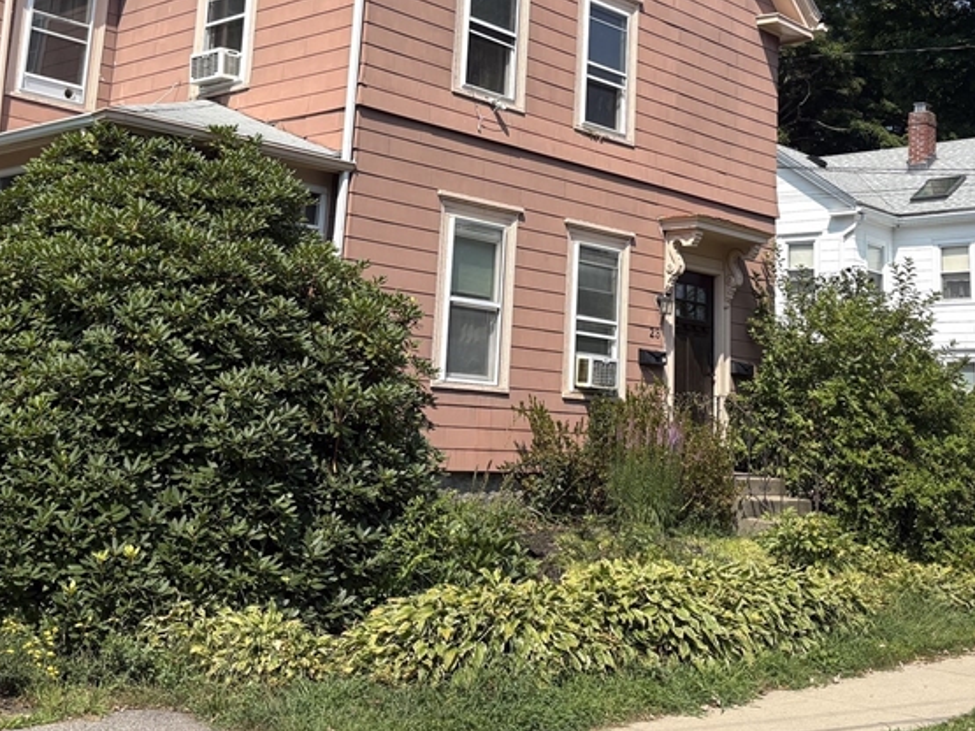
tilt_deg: +11.6
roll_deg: -1.9
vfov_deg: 29.6
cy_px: 155
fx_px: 1352
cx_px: 548
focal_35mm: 48
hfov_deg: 39.6
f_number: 1.6
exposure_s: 1/3448
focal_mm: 5.96
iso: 50
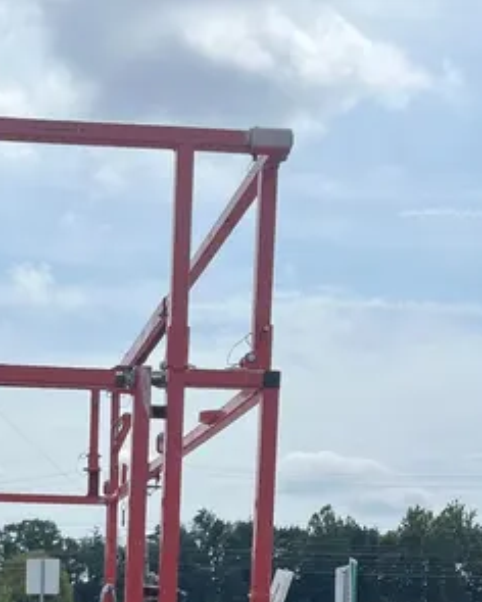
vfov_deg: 26.3
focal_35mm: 63
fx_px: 1123
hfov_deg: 23.4
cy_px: 746
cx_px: 27
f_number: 1.6
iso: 50
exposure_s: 1/4854
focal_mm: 5.1
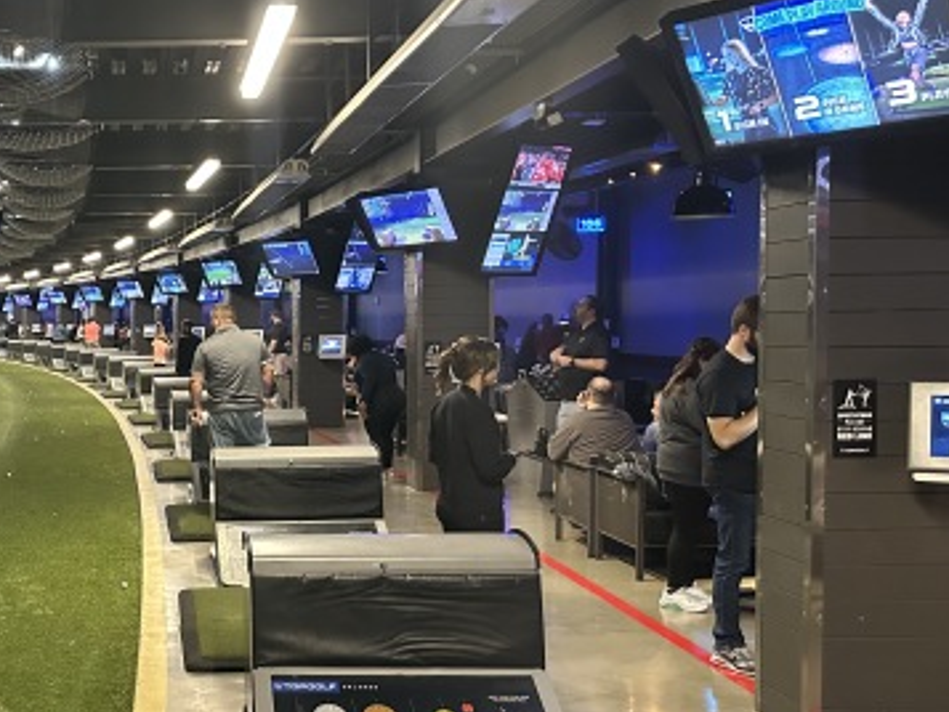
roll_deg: +0.4
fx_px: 1179
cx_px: 170
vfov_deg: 33.6
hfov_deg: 41.7
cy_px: 356
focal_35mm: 43
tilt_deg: -3.3
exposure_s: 1/50
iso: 1000
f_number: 1.78
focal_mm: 6.86
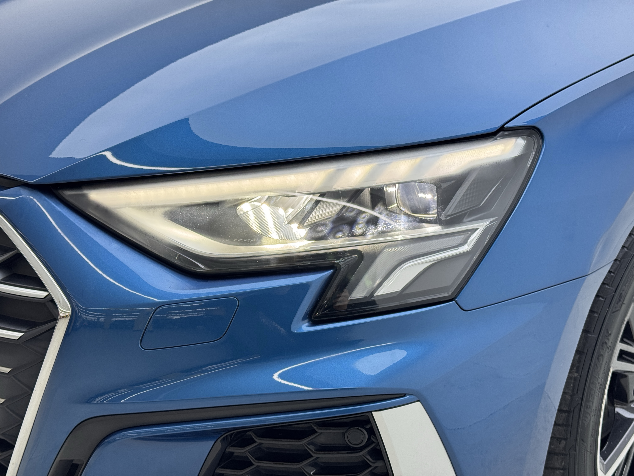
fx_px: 879
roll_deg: +0.2
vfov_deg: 30.3
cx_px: 317
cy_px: 238
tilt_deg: -18.9
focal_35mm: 48
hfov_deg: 39.7
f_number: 1.78
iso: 50
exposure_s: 1/189
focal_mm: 6.76
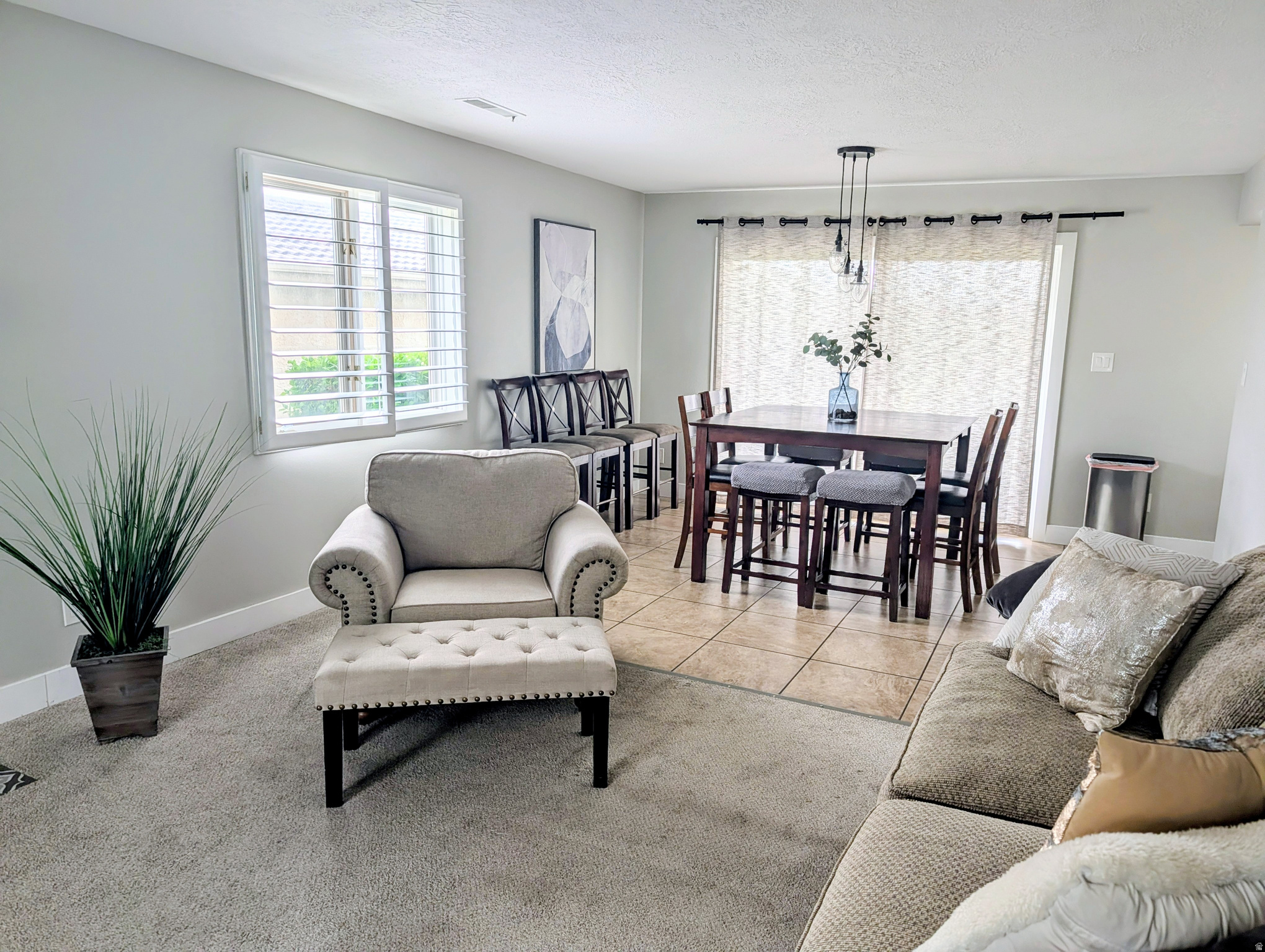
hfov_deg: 71.5
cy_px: 476
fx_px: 878
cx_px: 632
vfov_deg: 56.9
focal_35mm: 24
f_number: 1.68
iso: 22
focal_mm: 6.9
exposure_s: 1/132
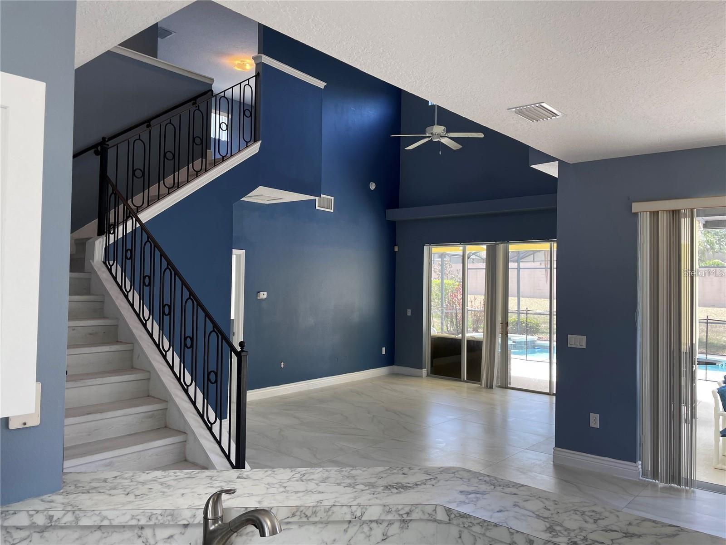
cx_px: 363
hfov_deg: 67.3
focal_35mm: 26
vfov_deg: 53.1
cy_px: 272
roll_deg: -1.3
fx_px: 545
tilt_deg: +1.2
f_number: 1.6
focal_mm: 4.2
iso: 32
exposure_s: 1/120
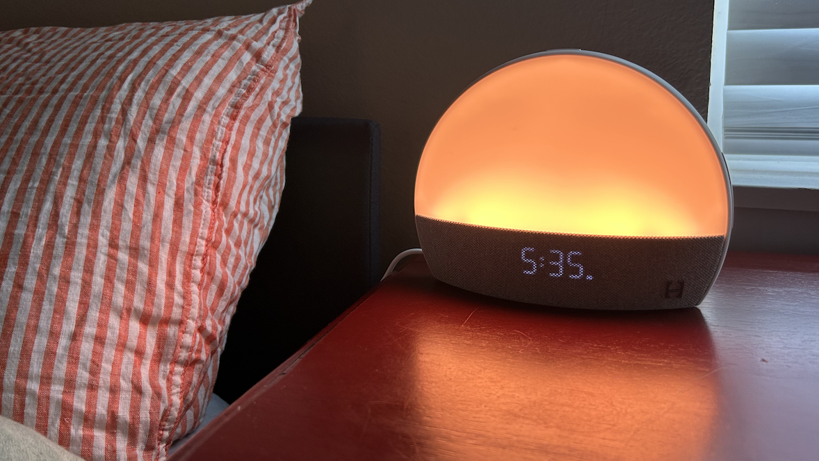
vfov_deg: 36.6
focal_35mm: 32
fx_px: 695
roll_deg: +0.8
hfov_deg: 61.0
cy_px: 186
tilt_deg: -8.6
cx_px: 395
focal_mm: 5.7
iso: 100
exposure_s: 1/50
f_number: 1.5
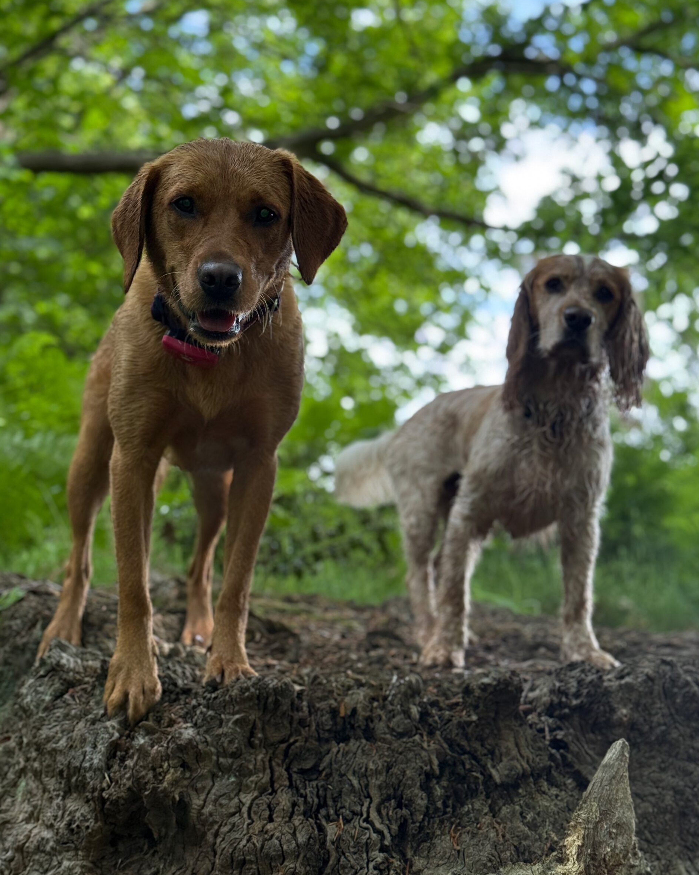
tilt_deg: +12.5
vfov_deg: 36.7
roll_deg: -0.9
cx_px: 356
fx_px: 1319
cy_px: 415
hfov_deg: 29.7
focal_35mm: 51
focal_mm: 6.76
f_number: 1.78
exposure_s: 1/253
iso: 64
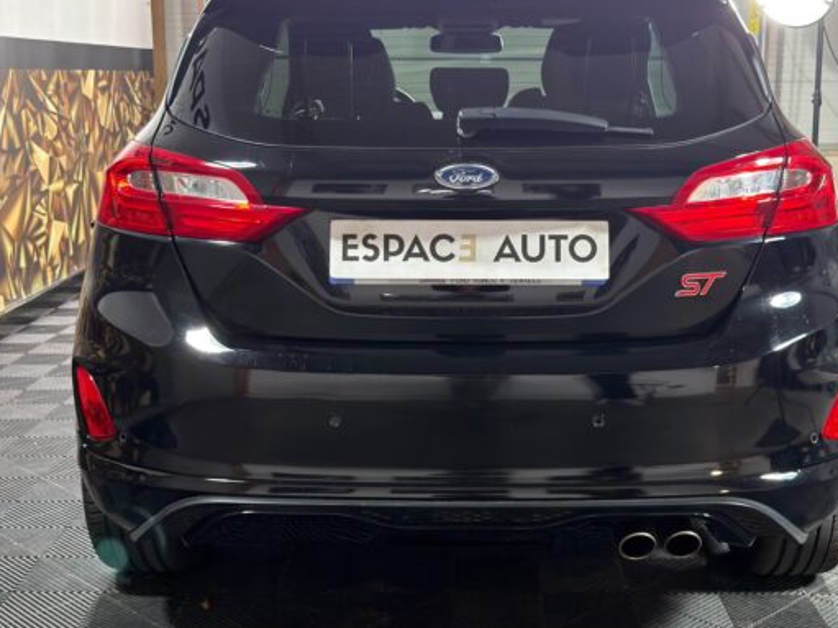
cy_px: 265
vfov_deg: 28.5
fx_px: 1234
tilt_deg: -9.2
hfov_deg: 37.5
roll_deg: +0.0
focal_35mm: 51
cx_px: 451
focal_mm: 6.76
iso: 400
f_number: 1.78
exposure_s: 1/33
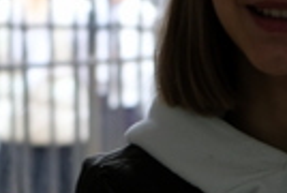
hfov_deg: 6.2
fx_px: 2629
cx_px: 126
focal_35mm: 329
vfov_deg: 4.2
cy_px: 145
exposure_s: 1/56
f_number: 4
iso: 400
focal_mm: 46.3
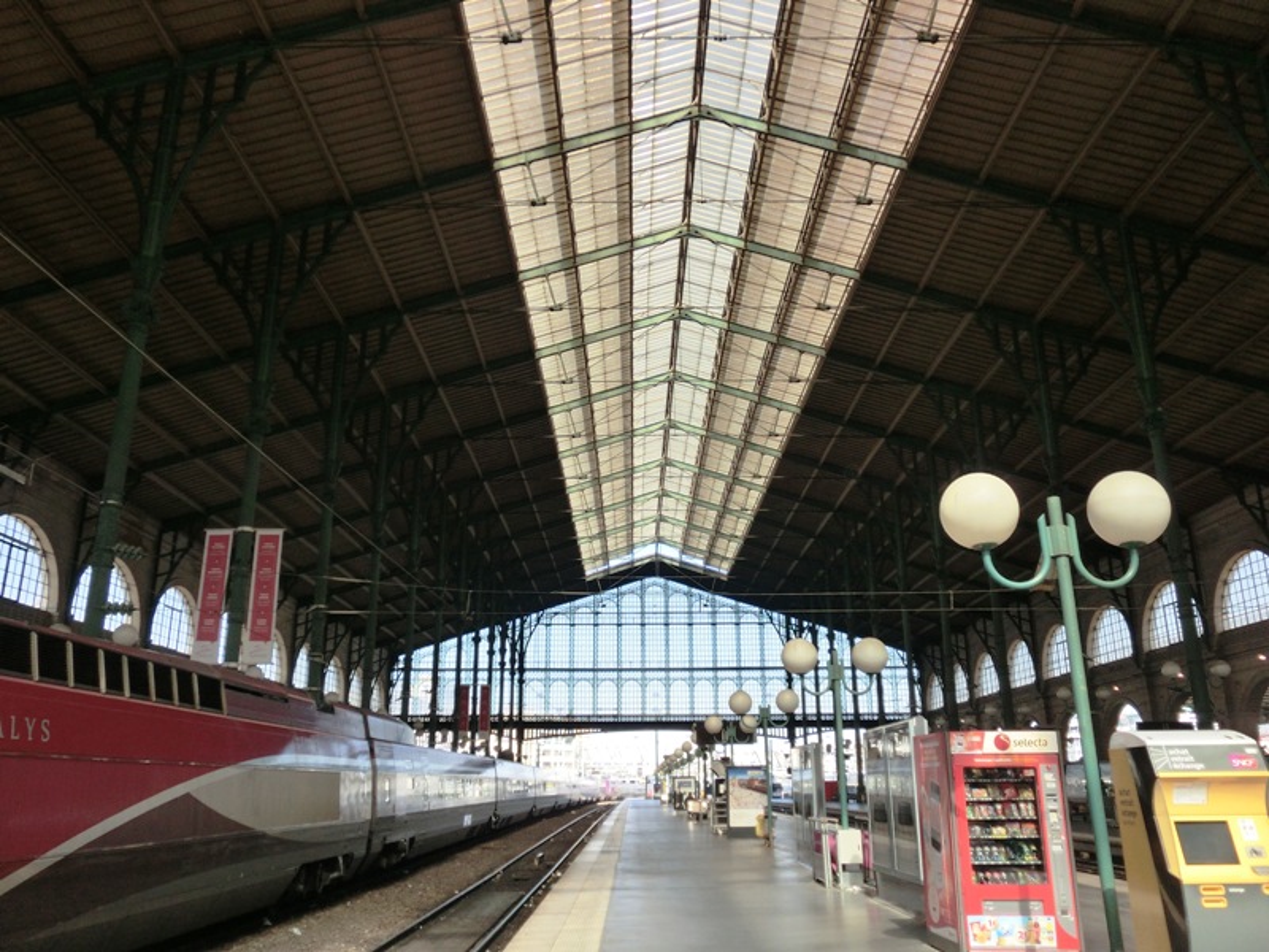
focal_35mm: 28
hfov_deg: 63.4
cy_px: 476
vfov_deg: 49.7
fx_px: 1026
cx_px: 634
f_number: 3
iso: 100
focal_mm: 5
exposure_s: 1/400
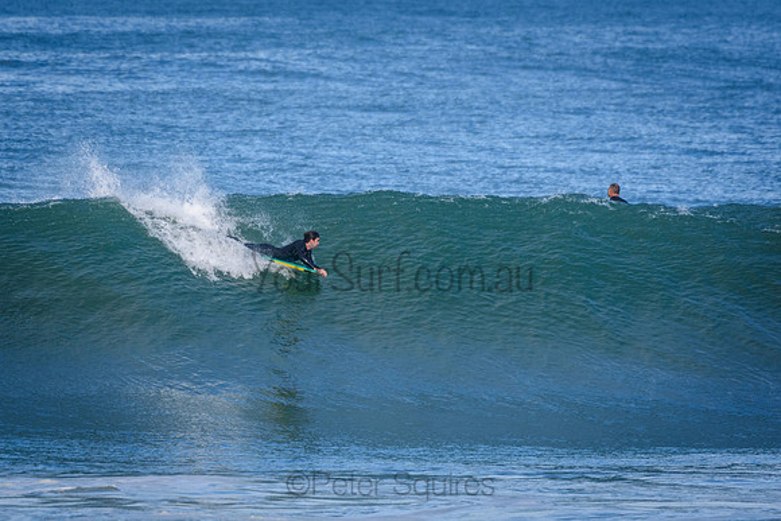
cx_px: 390
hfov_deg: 3.6
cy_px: 260
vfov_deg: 2.4
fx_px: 12368
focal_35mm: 570
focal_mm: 380
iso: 500
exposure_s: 1/2000
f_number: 5.6
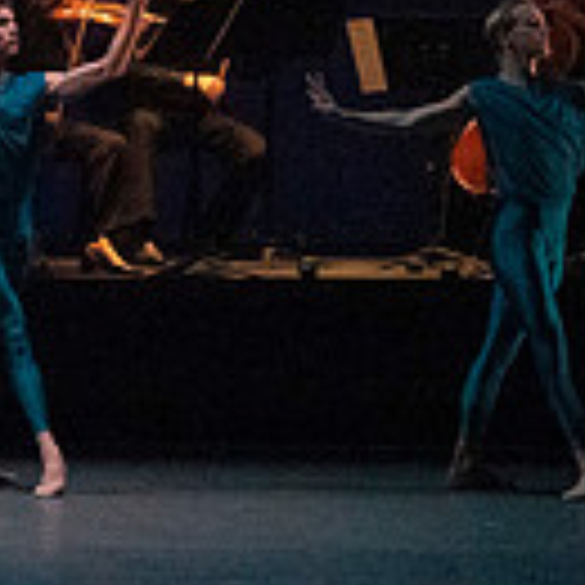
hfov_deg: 2.8
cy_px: -160
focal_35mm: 624
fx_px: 11931
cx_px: -549
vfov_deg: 2.8
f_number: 8
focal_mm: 164
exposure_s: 1/400
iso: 25600
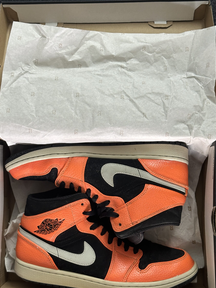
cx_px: 109
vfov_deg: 34.9
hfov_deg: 26.6
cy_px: 144
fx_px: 458
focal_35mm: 55
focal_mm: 6.86
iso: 160
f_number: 1.78
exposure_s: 1/60
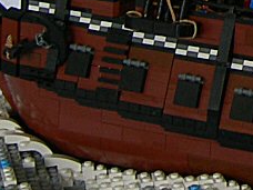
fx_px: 1579
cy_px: -157
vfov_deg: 6.7
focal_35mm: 216
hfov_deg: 8.8
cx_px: 464
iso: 50
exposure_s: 1/4.2
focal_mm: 8.5
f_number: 2.9
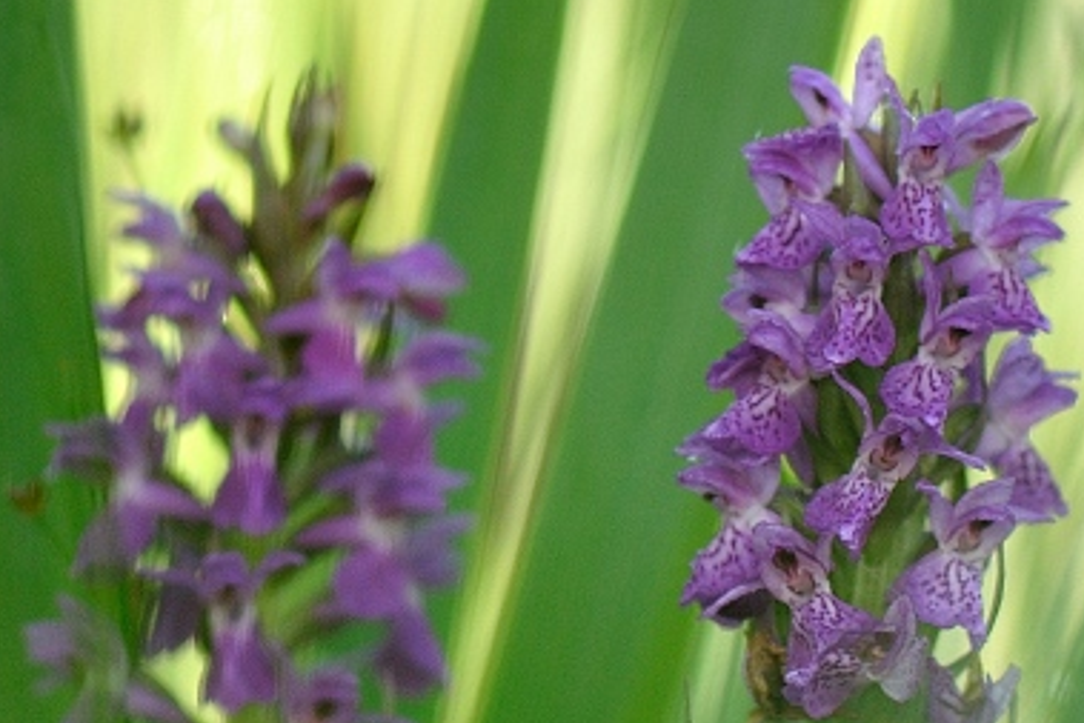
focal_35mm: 415
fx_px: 12510
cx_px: 1073
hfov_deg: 5.0
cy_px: 827
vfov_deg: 3.3
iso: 200
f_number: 3
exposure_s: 1/500
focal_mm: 105
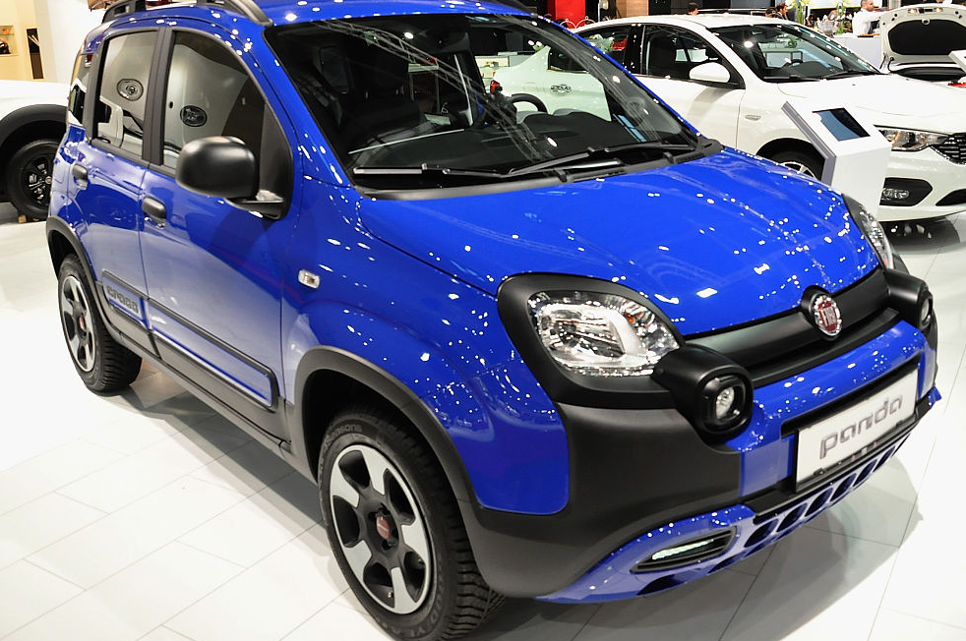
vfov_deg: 39.8
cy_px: 291
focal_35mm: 33
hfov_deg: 57.2
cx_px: 442
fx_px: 884
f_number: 6.3
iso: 1000
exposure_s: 1/100
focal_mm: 18
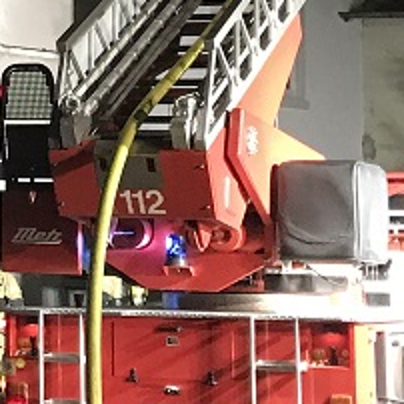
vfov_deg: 11.8
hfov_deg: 11.4
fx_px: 1941
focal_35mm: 147
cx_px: -214
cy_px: 16
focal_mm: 3.99
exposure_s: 1/9
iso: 100
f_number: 1.8
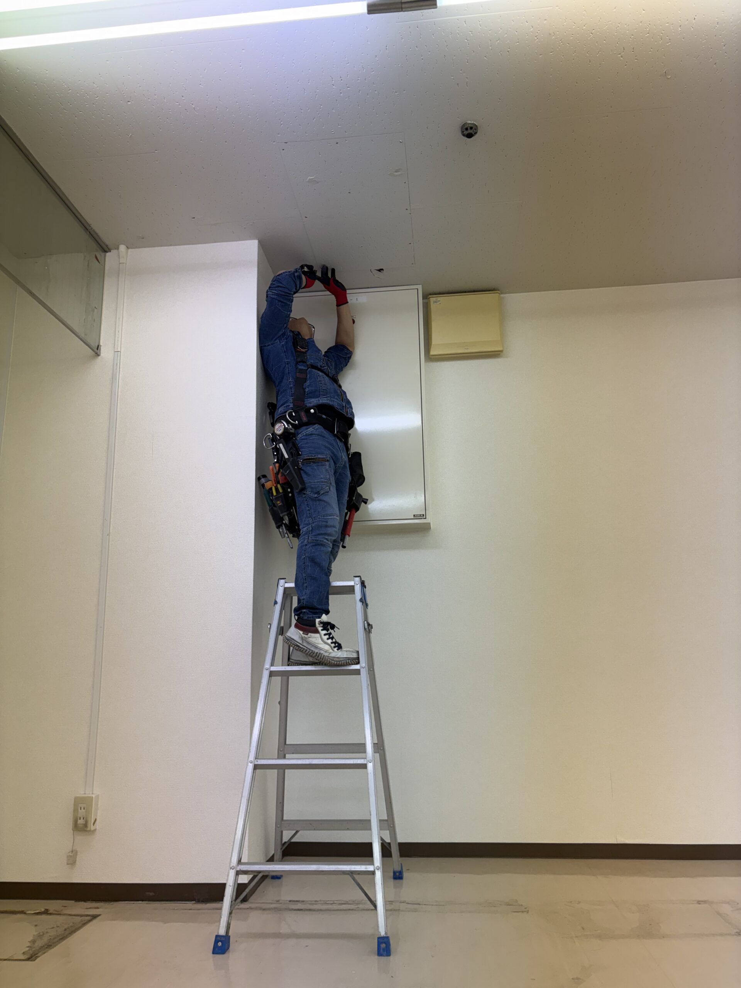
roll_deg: +0.6
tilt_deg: +13.5
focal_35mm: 26
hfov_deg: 53.1
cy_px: 494
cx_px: 370
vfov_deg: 67.3
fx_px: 742
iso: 64
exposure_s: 1/250
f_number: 1.6
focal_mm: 5.96
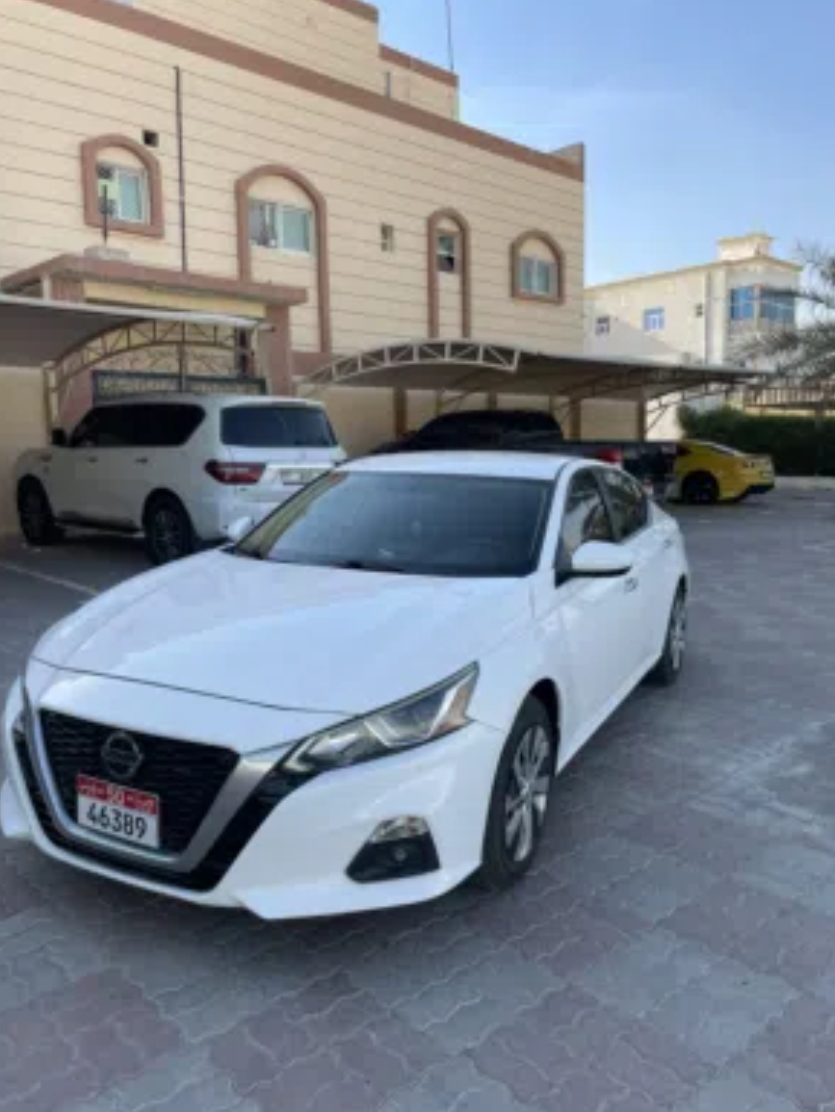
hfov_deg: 51.4
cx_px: 416
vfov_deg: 65.3
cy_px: 560
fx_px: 868
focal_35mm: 27
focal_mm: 4.2
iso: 32
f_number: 1.6
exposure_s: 1/1887
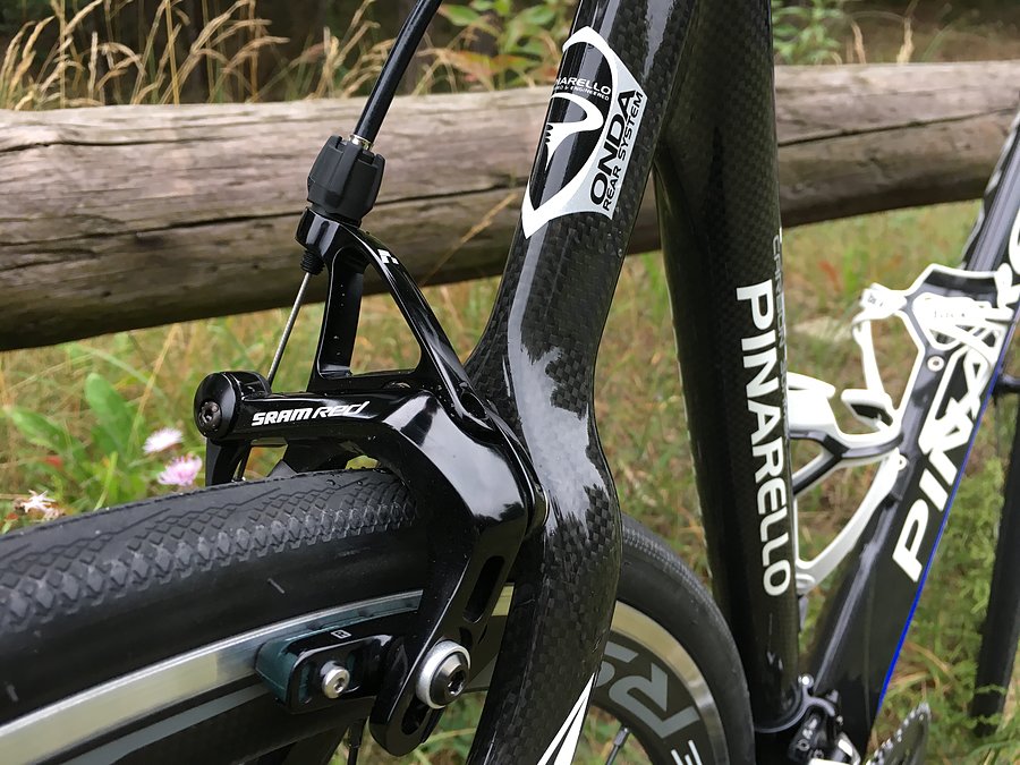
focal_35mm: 29
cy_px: 382
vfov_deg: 48.2
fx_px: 855
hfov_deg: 61.7
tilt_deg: -23.9
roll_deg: -2.0
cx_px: 510
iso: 64
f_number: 2.2
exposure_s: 1/33
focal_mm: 4.15
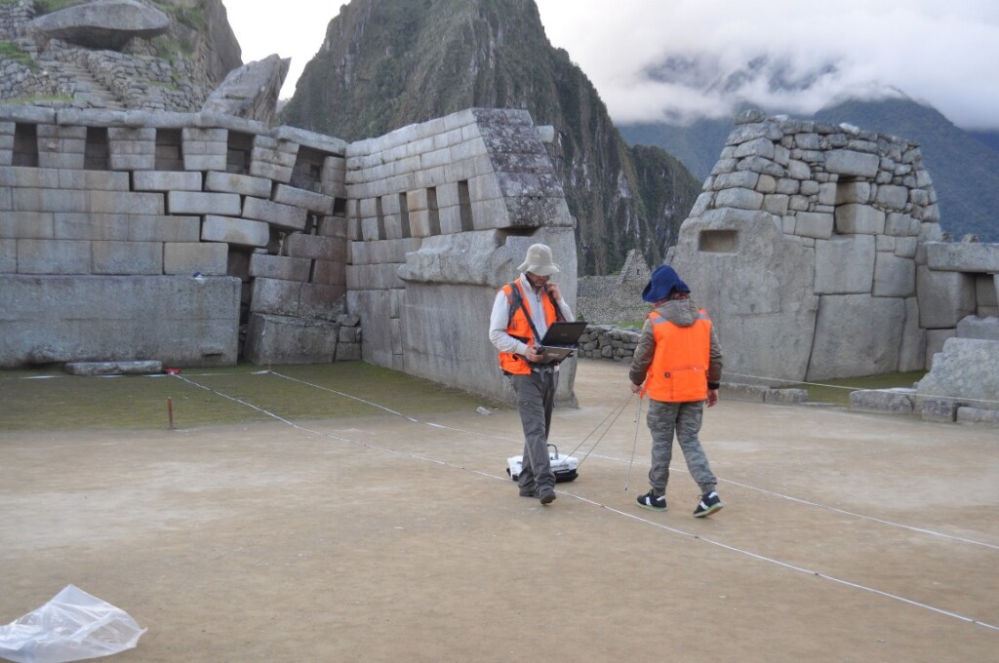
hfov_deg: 46.5
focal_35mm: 42
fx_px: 1164
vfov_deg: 31.8
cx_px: 500
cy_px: 332
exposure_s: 1/100
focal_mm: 28
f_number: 5
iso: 400
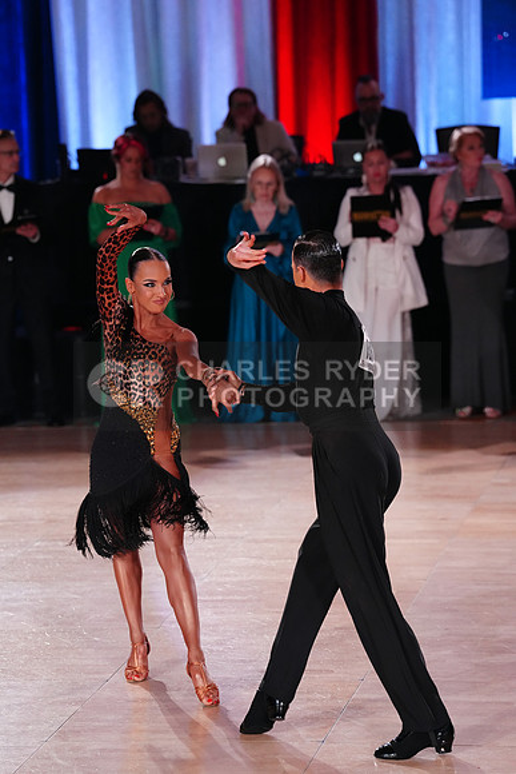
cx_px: 258
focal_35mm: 157
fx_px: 3373
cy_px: 387
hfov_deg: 8.7
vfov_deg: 13.1
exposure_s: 1/500
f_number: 4
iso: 4000
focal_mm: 157
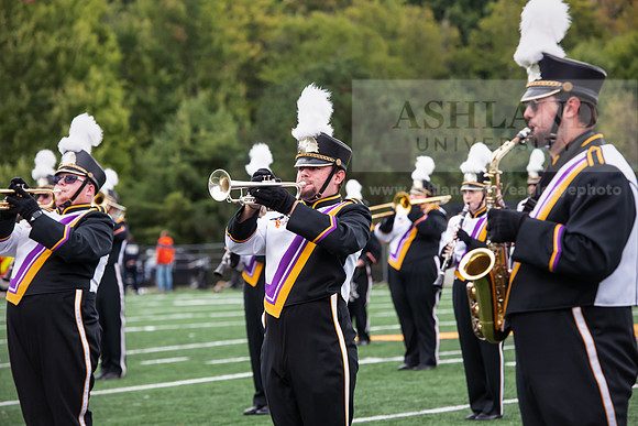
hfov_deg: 13.2
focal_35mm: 155
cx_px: 319
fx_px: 2747
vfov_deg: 8.9
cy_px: 213
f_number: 5.6
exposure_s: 1/500
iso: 1000
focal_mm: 155
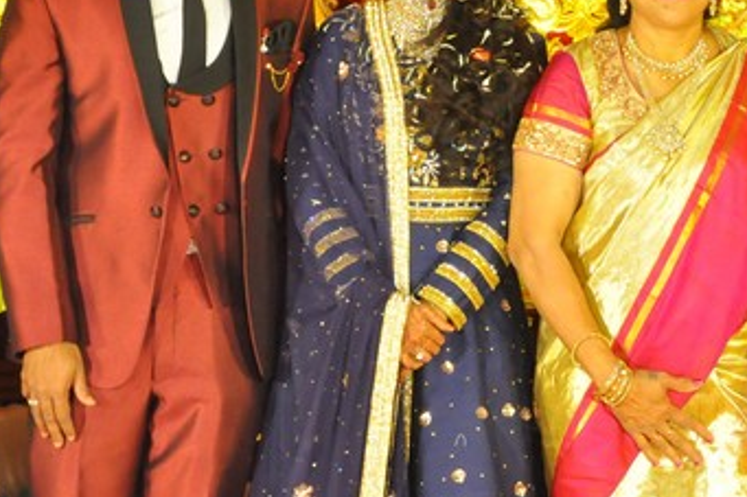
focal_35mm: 203
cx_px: 708
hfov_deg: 10.1
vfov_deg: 6.8
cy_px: 95
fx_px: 4210
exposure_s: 1/125
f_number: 7.1
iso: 2500
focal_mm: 66
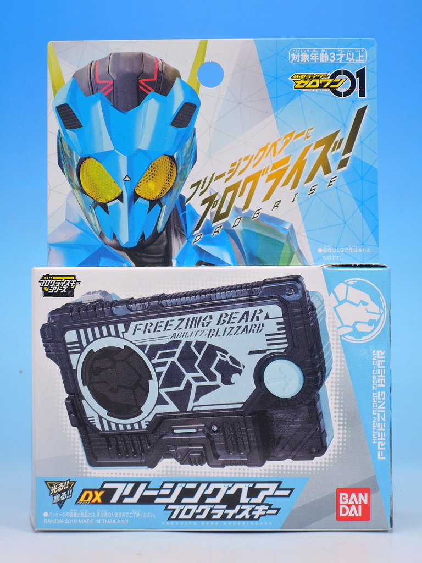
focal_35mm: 95
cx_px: 211
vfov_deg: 20.7
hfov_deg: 15.6
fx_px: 1544
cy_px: 282
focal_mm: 20.2
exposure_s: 1/2
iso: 80
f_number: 5
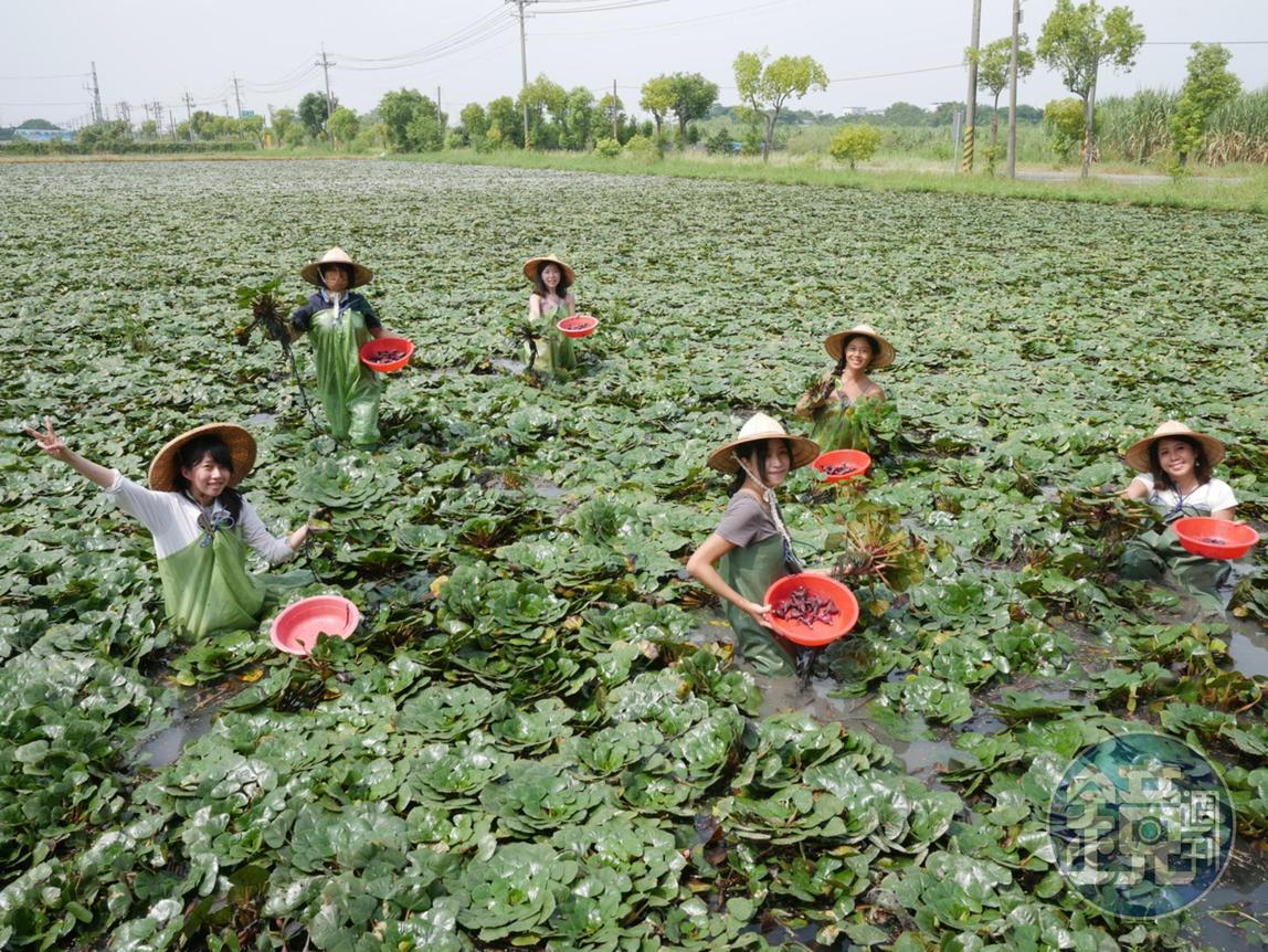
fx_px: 1099
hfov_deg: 59.9
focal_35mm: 30
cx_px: 634
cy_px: 476
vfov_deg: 46.8
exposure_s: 1/400
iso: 200
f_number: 5.6
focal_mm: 15
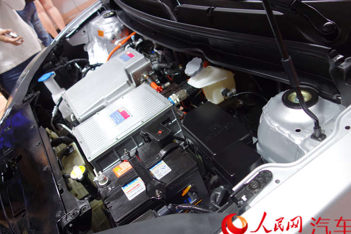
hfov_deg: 62.0
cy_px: 122
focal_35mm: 30
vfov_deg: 43.5
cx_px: 176
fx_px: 292
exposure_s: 1/100
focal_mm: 10.4
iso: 125
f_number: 2.2
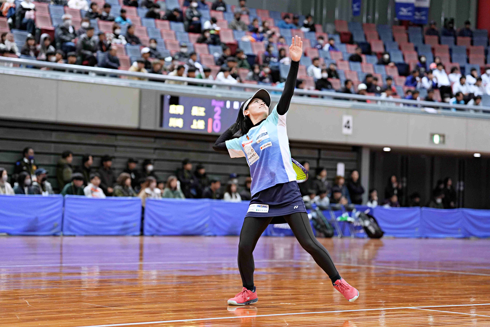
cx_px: 247
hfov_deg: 19.8
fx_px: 1402
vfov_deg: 13.3
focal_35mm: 103
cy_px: 164
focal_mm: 102
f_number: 2.8
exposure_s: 1/400
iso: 1600
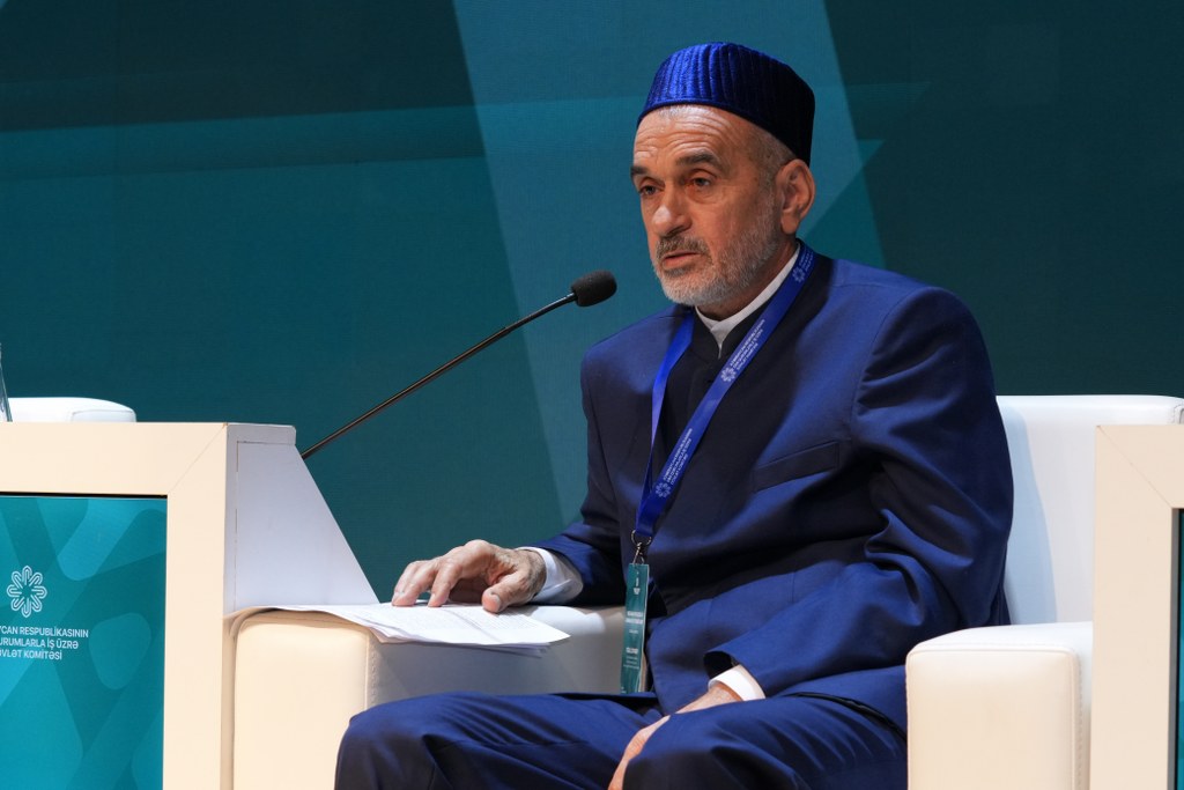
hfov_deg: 19.5
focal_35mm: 105
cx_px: 592
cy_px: 395
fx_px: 3454
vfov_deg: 13.0
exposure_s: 1/160
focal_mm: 70
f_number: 5
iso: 1600
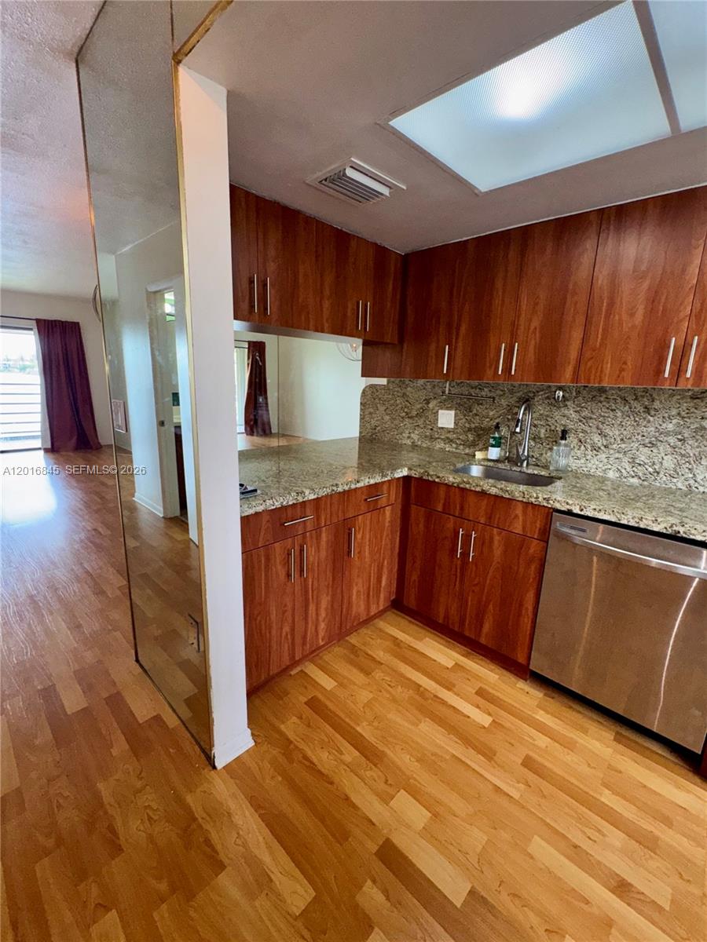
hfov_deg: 85.7
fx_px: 381
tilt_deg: -13.4
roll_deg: -1.6
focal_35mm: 14
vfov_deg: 102.1
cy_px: 471
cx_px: 354
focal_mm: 2.22
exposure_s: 1/120
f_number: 2.2
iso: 100
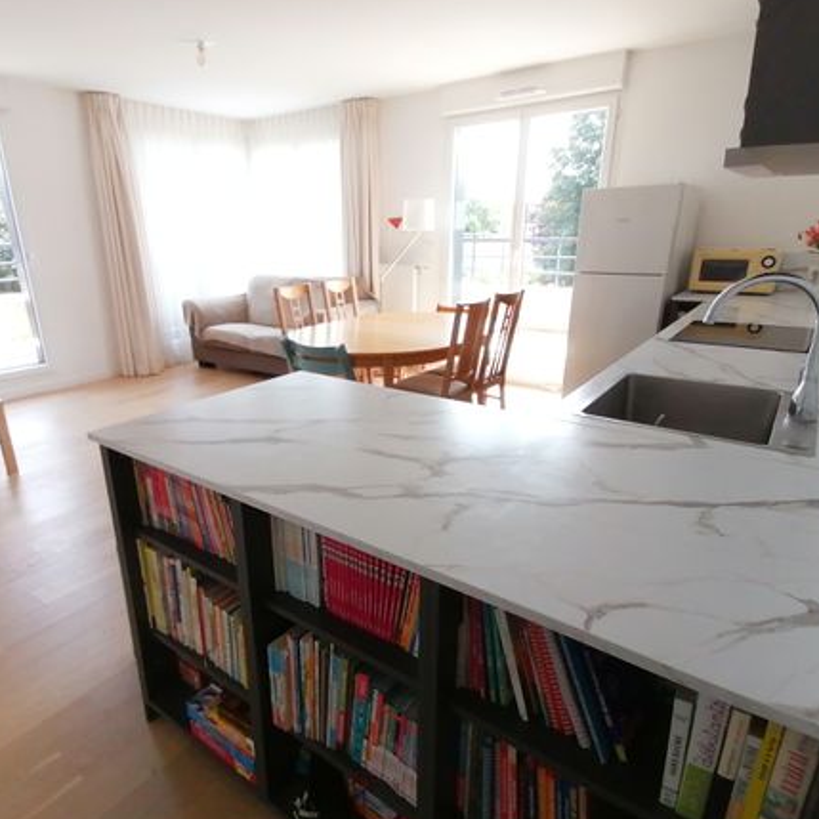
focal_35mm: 21
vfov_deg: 72.1
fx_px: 562
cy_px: 416
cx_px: 370
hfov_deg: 72.0
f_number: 2.4
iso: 100
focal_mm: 2.7
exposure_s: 1/100
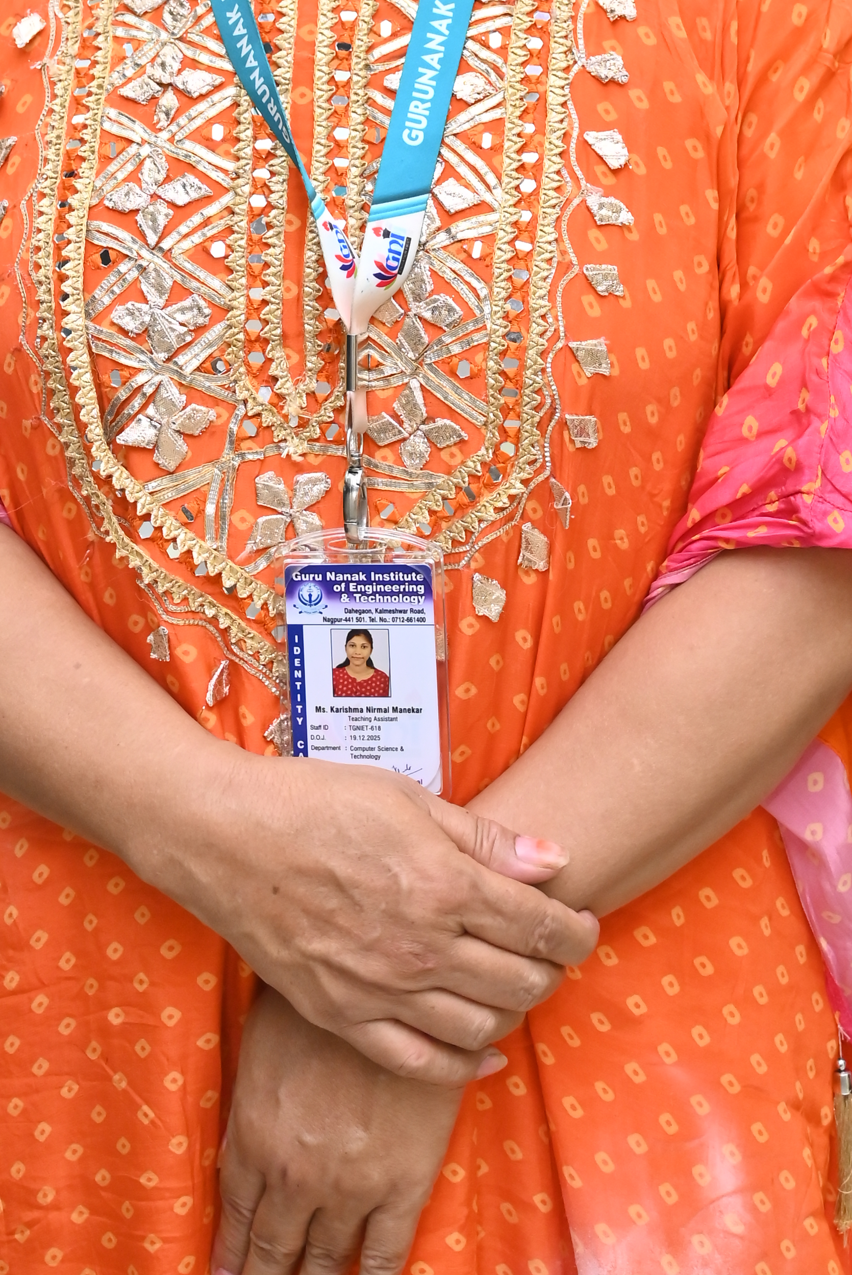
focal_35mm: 104
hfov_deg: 13.2
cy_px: -134
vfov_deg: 18.8
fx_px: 3688
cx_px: 469
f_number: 4.5
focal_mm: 45
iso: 800
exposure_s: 1/160
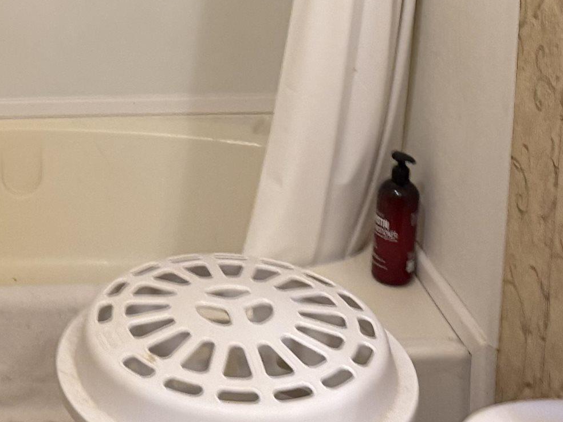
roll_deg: -0.5
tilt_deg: -11.3
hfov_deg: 25.2
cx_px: 50
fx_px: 1220
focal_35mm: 75
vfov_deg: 18.6
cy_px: -89
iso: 320
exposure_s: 1/60
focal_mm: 6.76
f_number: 1.78
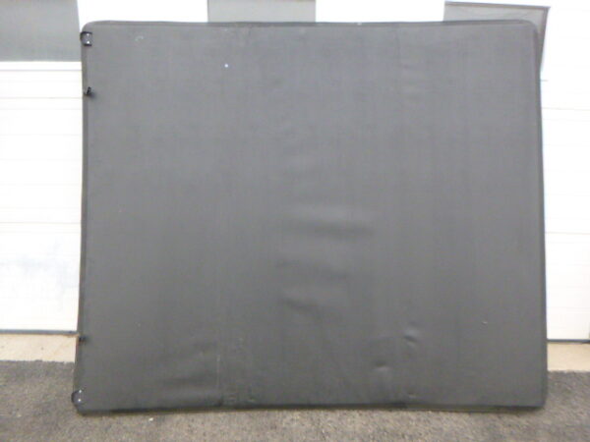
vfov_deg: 54.9
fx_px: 426
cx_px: 295
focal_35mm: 25
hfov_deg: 69.4
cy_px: 221
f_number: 3.9
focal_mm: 4.5
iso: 400
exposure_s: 1/160
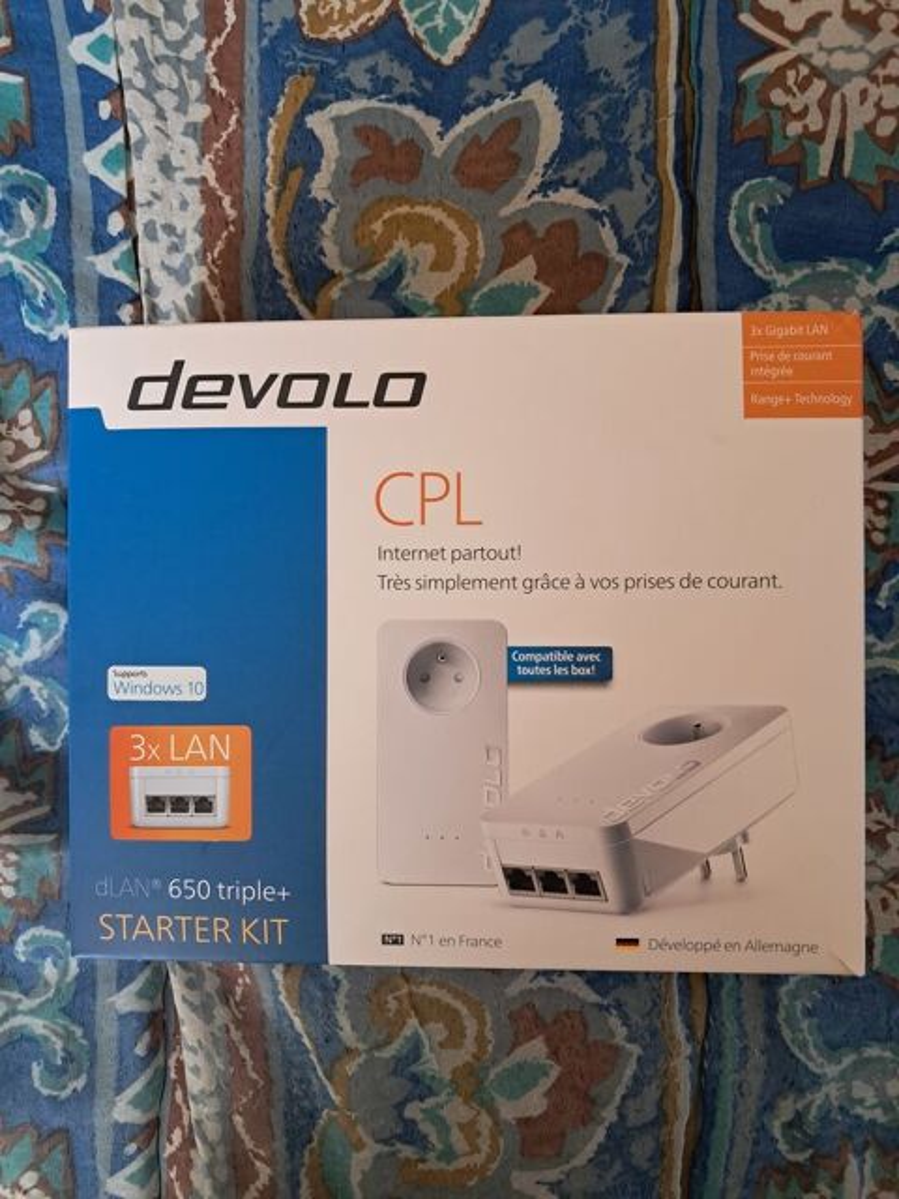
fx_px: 935
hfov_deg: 51.4
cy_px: 600
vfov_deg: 65.3
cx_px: 450
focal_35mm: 27
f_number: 1.8
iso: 400
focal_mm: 4
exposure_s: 1/50
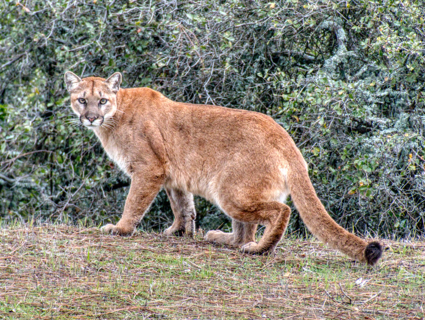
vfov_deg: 1.9
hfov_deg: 2.5
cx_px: 212
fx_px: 9581
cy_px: 160
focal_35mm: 780
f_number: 6.4
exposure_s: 1/125
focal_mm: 129
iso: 500
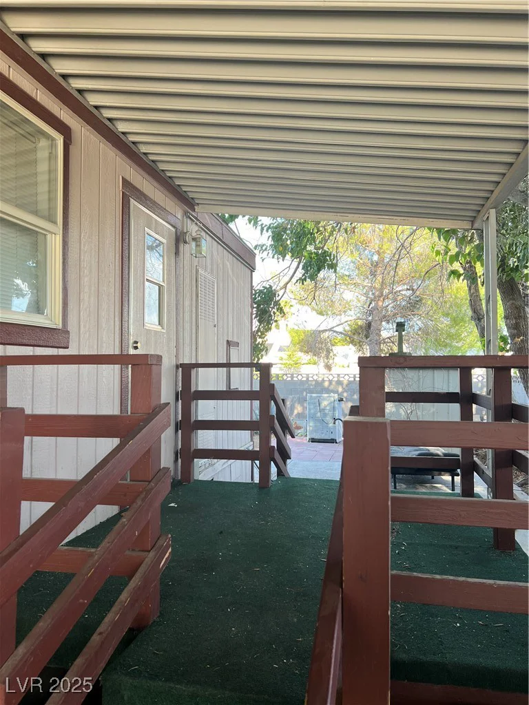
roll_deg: -0.1
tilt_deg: +2.6
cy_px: 352
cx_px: 264
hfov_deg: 53.1
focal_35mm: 26
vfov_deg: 67.3
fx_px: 530
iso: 40
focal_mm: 5.7
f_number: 1.5
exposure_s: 1/179
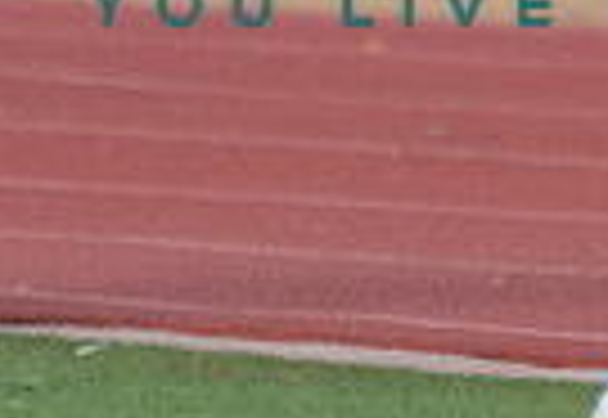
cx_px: 1201
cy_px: -236
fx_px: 44790
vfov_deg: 0.5
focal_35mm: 2625
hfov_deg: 0.8
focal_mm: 400
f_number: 5.6
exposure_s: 1/1250
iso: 1600
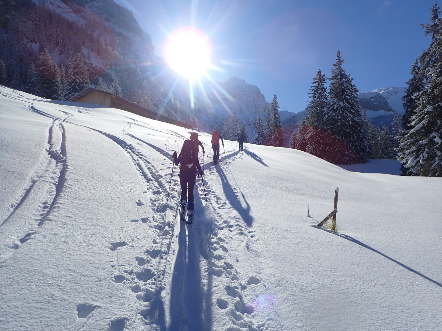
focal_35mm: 25
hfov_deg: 69.4
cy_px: 166
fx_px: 319
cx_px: 221
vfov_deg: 54.9
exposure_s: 1/640
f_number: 8
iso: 100
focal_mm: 4.5
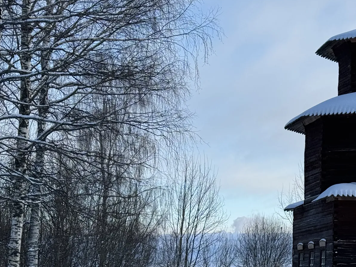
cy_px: 112
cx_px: 340
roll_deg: +0.0
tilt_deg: +9.3
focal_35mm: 97
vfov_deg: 15.2
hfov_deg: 19.7
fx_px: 998
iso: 64
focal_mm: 6.86
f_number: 1.78
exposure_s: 1/2717
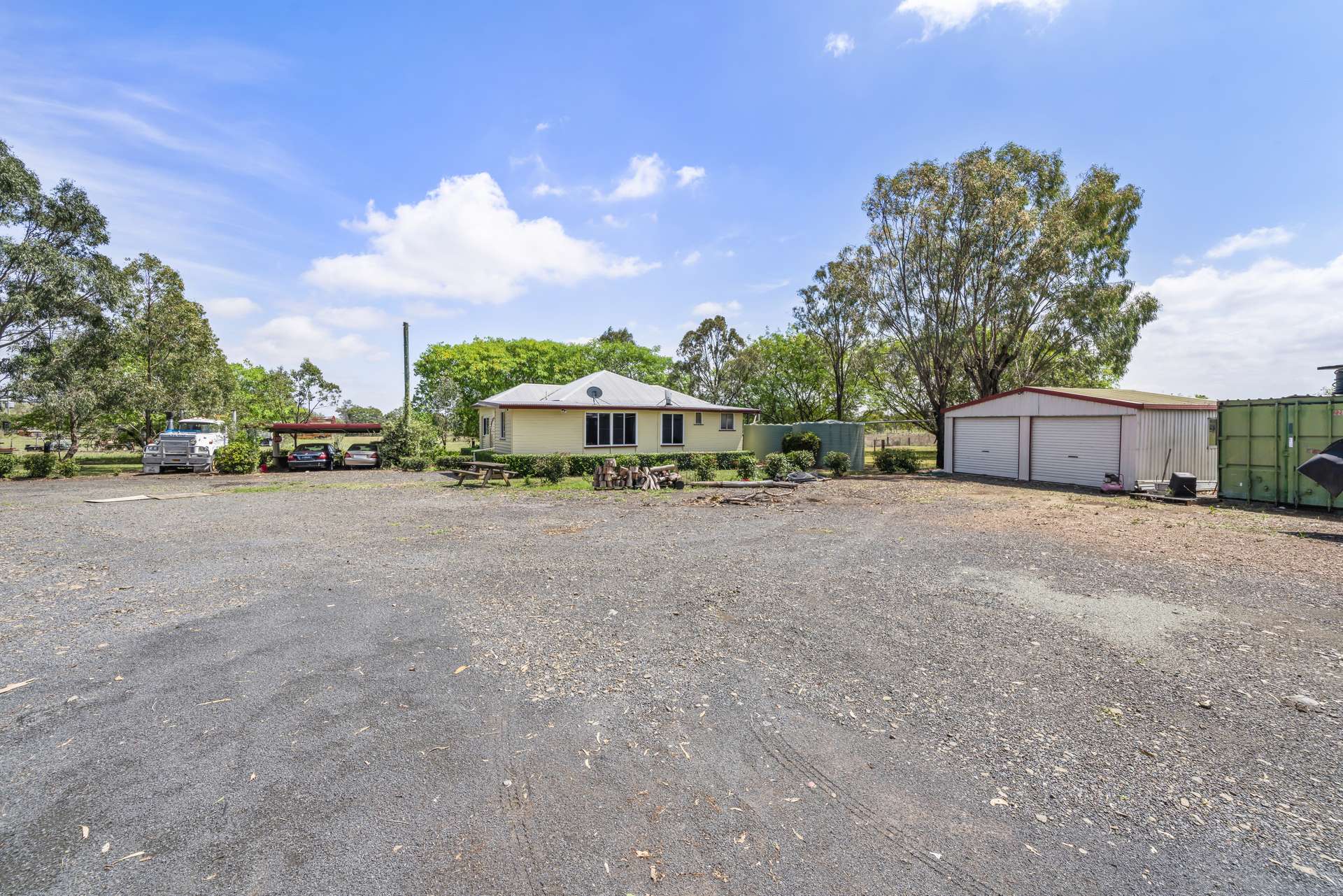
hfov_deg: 108.3
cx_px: 672
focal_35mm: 13
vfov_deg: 85.5
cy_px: 448
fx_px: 485
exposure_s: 1/200
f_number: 8
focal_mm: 13
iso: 100
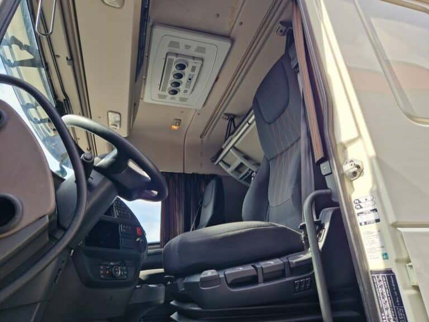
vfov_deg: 58.9
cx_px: 214
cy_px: 161
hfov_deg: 73.9
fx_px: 285
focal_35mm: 23
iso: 50
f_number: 1.8
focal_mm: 5.4
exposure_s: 1/180
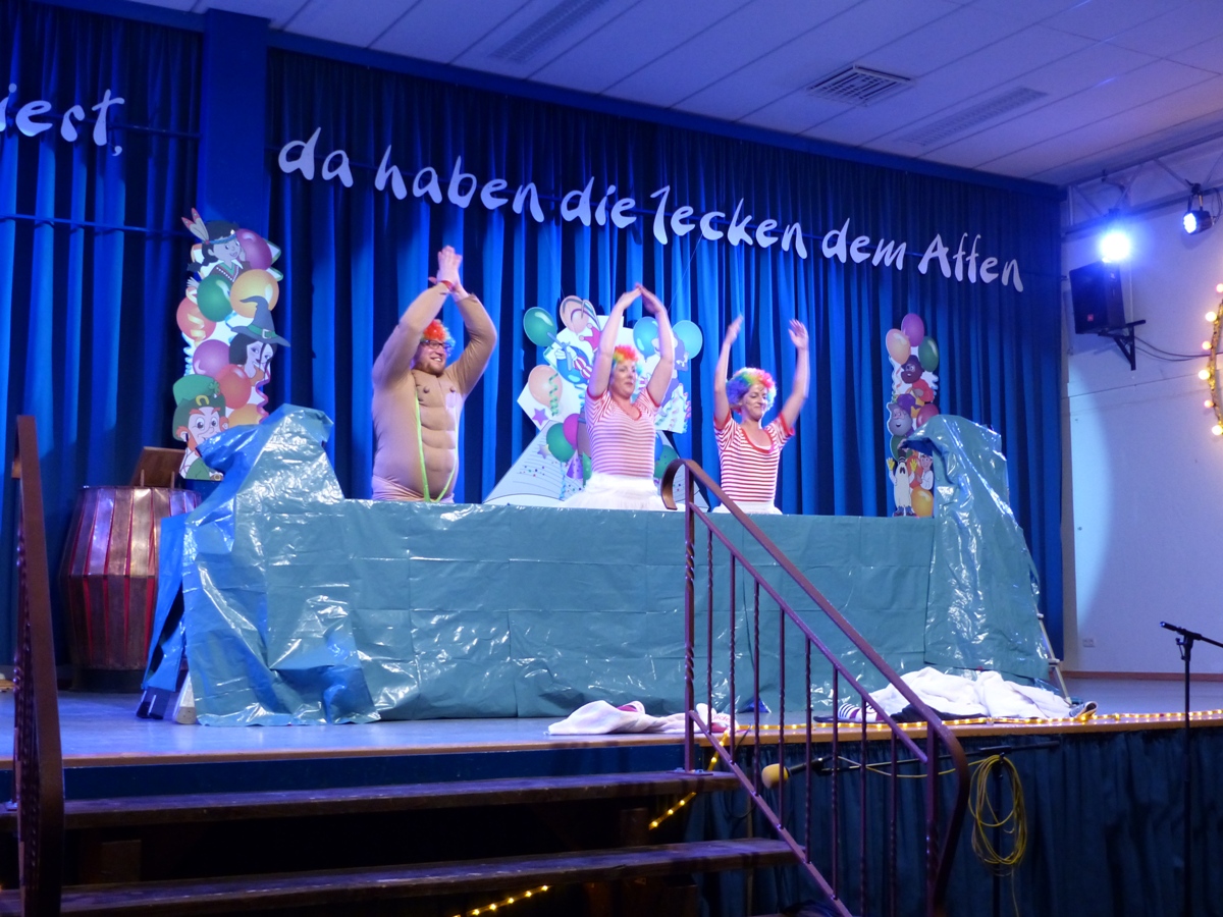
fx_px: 1555
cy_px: 458
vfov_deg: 32.9
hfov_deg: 42.9
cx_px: 612
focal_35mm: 44
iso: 400
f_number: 2.8
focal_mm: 7.8
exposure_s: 1/50
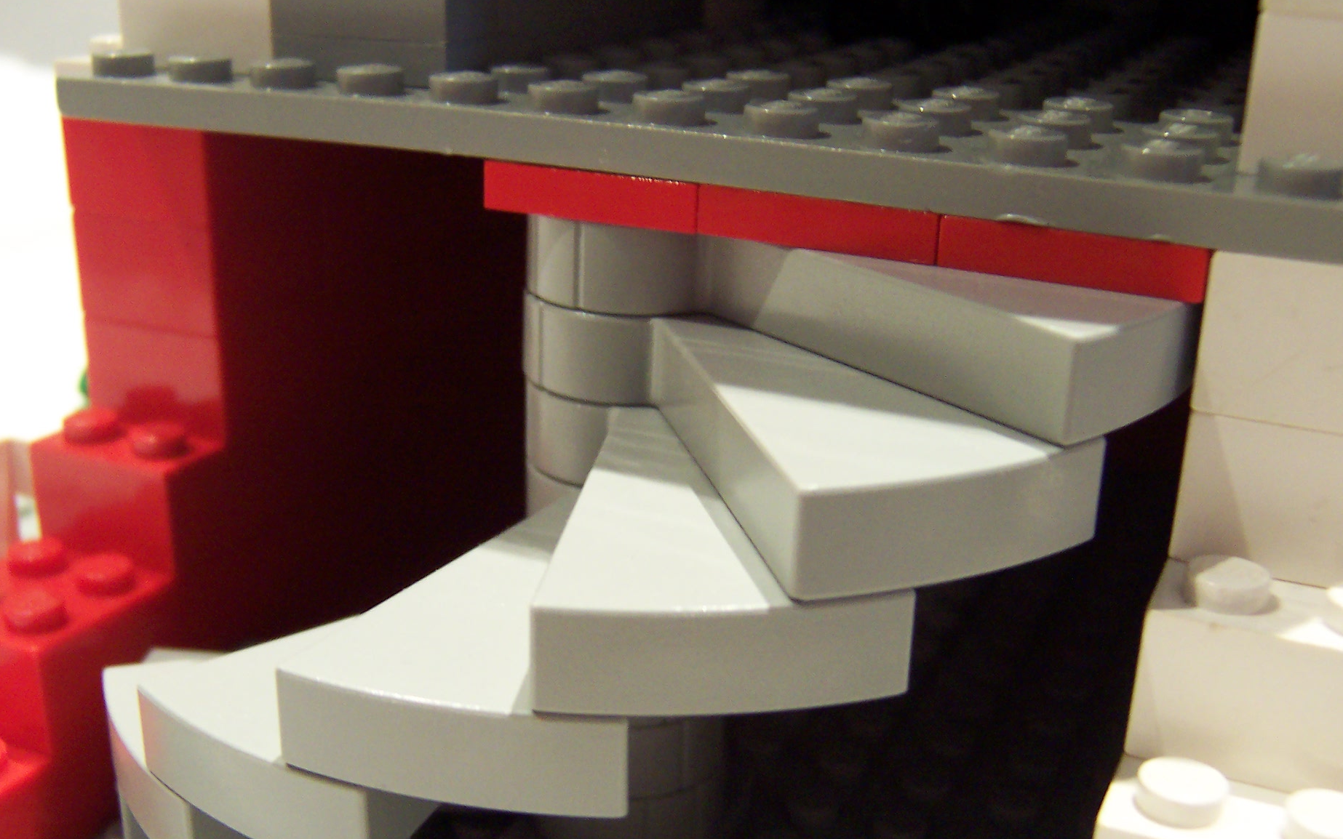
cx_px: 645
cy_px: 475
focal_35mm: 42
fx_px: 1537
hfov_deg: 47.2
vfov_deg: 30.5
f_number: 2.8
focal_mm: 5.6
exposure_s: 1/8
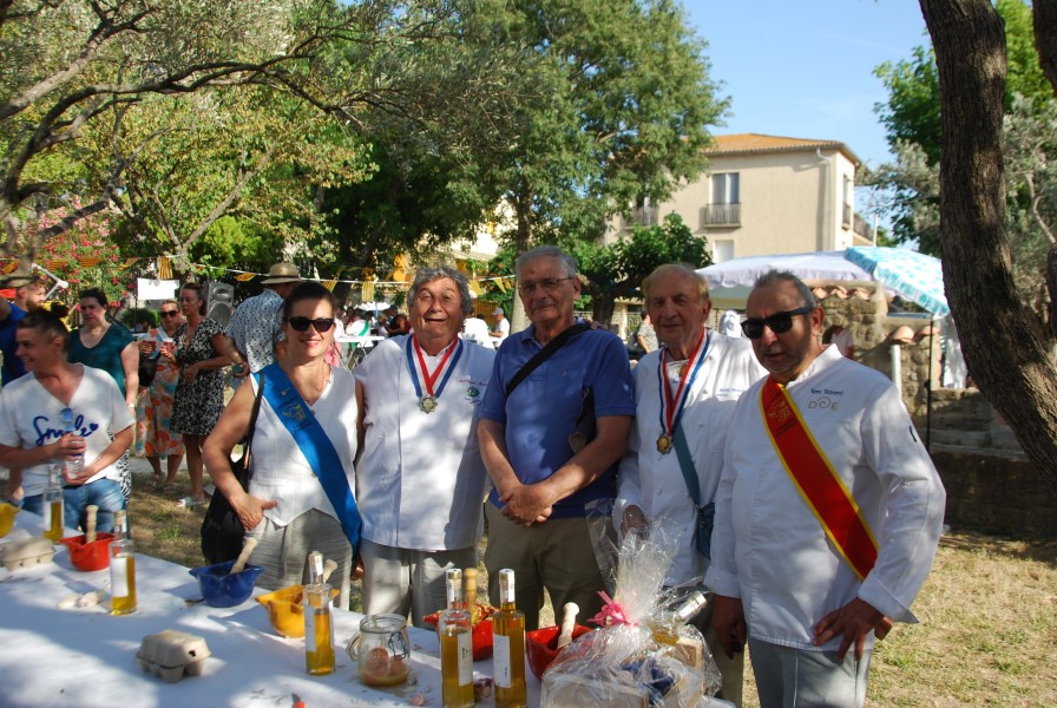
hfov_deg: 61.9
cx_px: 528
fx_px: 882
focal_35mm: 30
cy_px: 354
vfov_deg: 43.7
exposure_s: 1/160
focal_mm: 20
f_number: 6.3
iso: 100
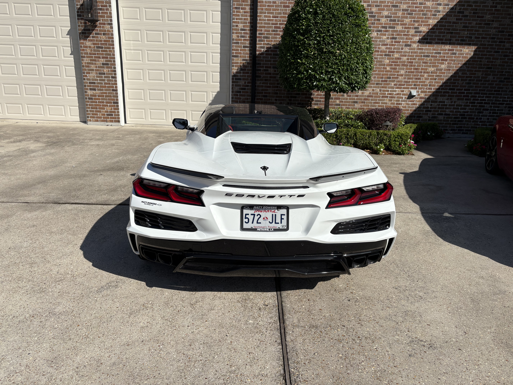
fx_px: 385
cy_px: 192
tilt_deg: -13.8
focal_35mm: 26
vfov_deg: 53.1
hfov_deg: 67.3
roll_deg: -0.6
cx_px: 256
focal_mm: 5.96
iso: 50
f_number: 1.6
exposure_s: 1/8850
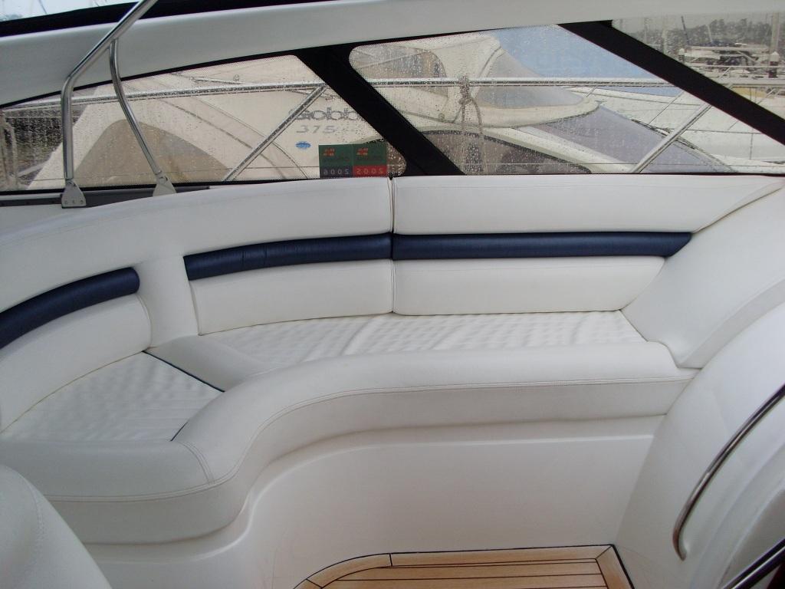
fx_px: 862
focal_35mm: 38
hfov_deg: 49.0
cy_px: 294
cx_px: 392
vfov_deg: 37.7
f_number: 3
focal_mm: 6.3
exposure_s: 1/250
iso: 80
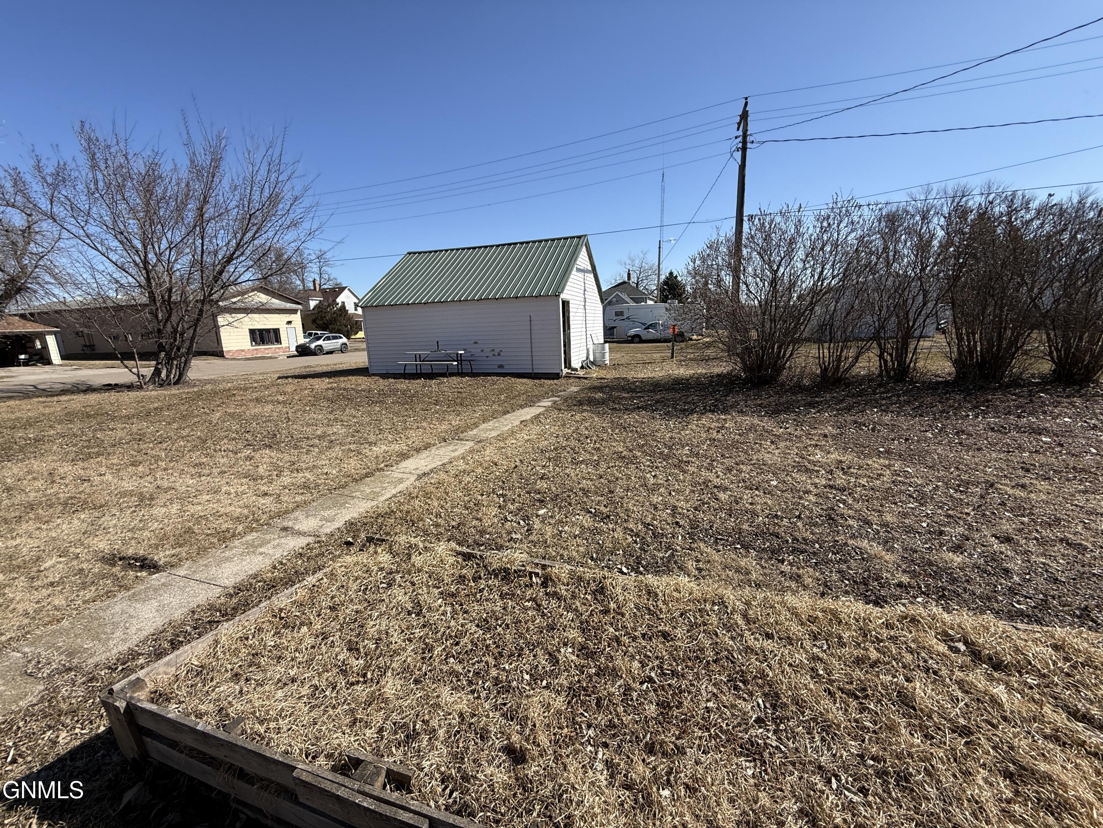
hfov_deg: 102.1
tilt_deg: -10.8
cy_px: 414
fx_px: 446
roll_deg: +2.0
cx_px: 552
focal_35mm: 14
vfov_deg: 85.7
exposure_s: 1/2024
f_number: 2.2
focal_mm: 2.22
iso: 50
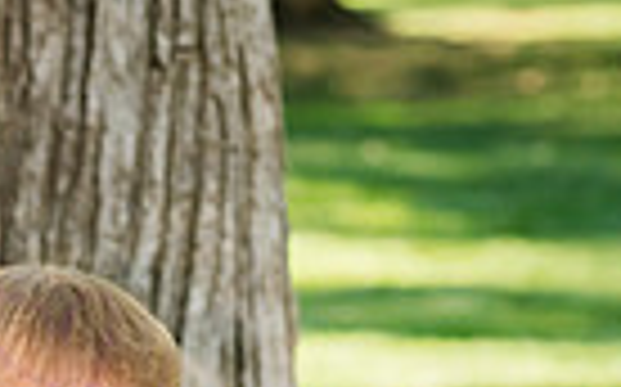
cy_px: 747
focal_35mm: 415
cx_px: 68
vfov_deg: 3.1
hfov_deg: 5.1
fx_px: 7018
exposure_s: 1/320
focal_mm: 125
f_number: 6.3
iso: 800
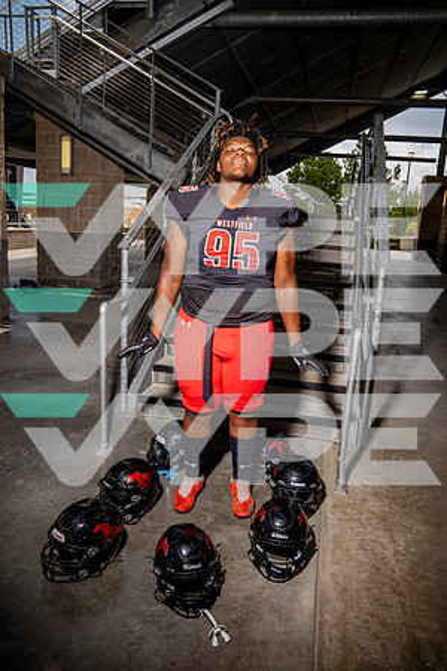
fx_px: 484
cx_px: 224
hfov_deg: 49.6
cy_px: 336
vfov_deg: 69.4
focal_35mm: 26
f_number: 8
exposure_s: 1/250
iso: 100
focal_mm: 26
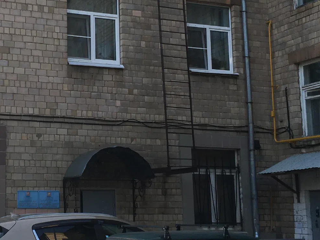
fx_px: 647
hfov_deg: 27.2
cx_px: 58
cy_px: 109
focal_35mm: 70
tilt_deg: +10.9
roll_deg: +0.2
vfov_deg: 21.0
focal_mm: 4.15
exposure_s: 1/434
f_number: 2.2
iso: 25
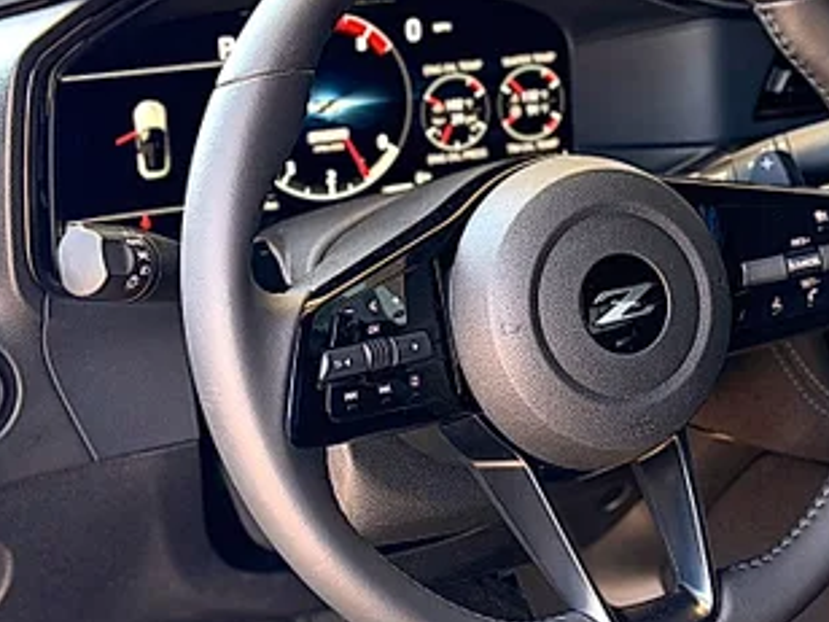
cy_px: 324
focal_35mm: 109
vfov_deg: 13.6
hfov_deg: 17.8
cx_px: 746
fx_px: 2610
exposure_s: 1/224
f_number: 1.78
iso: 200
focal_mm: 6.76
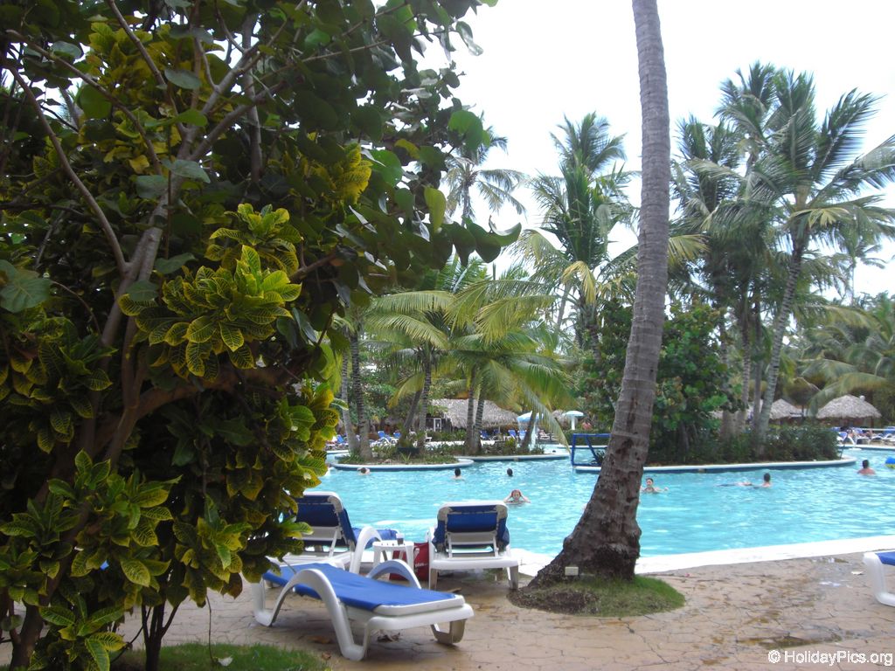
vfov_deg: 37.7
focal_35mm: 38
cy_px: 336
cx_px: 448
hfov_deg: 49.0
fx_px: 982
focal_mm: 6.2
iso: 64
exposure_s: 1/160
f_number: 2.7
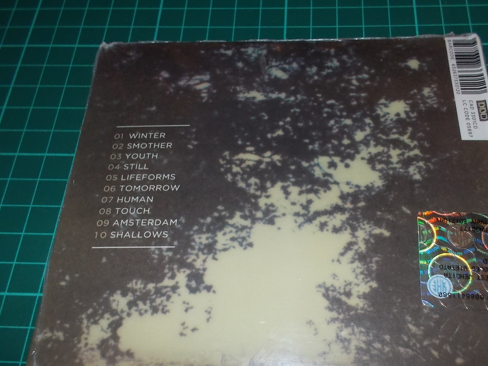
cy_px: 216
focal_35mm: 35
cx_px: 284
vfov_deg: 40.5
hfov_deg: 52.4
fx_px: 493
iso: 200
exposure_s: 1/30
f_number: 3.3
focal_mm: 4.1
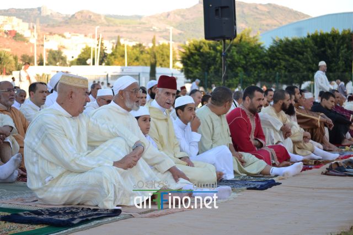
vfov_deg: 16.5
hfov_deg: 24.6
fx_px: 809
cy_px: 118
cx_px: 176
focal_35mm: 82
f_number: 4
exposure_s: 1/200
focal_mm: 55
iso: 100
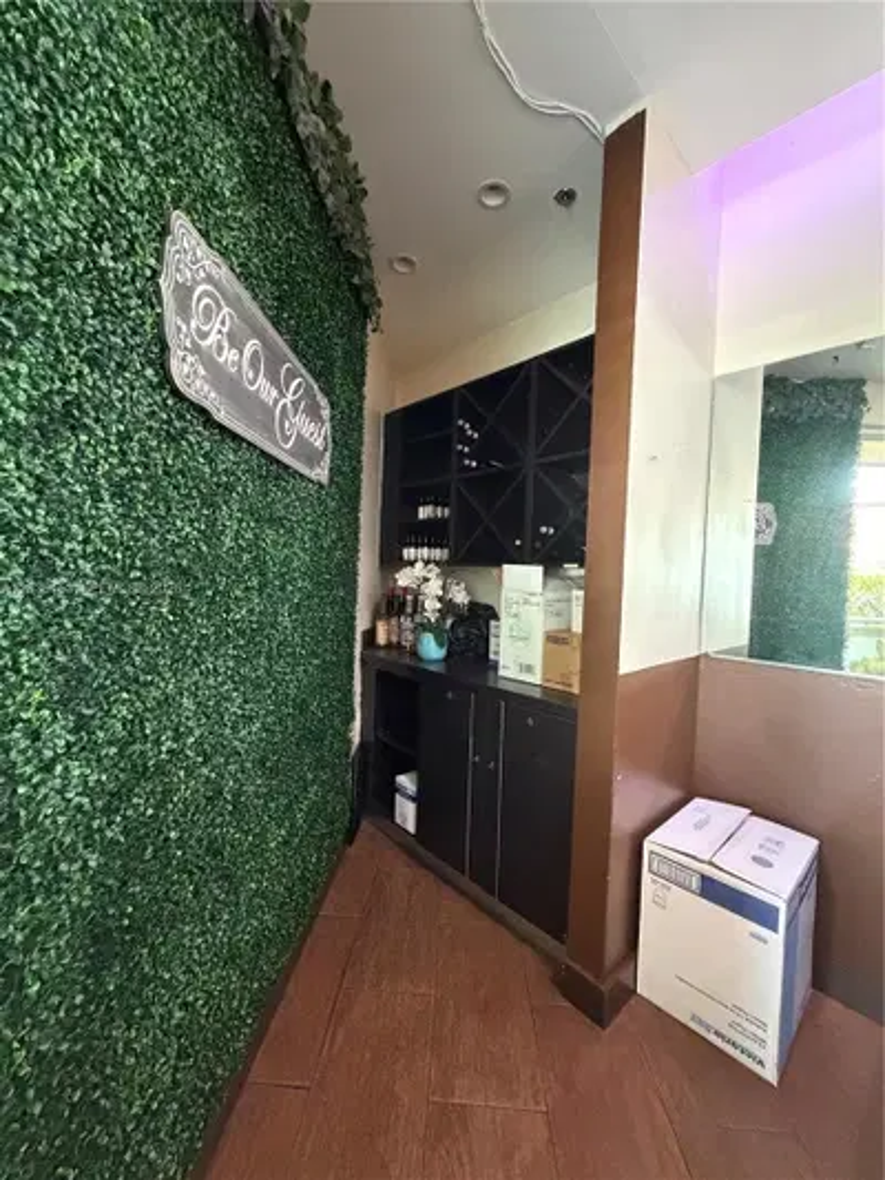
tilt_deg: -2.1
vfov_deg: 102.1
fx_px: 477
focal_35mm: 14
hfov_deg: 85.7
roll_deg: -1.9
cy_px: 590
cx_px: 442
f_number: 2.2
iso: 1250
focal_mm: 2.22
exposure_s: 1/60
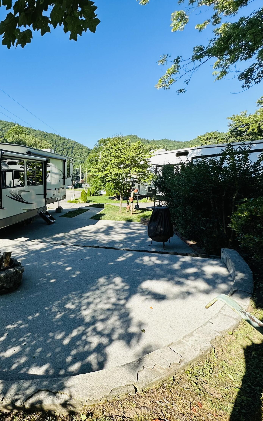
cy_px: 208
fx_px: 229
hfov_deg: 52.1
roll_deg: -0.2
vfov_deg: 85.1
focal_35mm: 20
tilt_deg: -7.8
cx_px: 24
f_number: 2.2
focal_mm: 2.22
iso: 40
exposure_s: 1/947
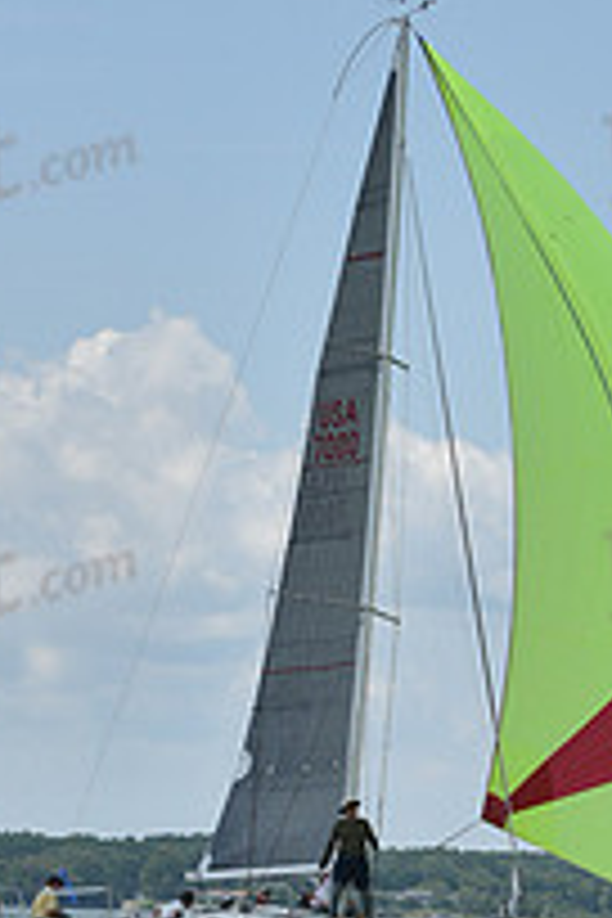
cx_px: 371
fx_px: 6247
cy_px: 801
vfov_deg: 8.4
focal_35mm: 245
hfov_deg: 5.6
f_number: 10
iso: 320
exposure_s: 1/1000
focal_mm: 86
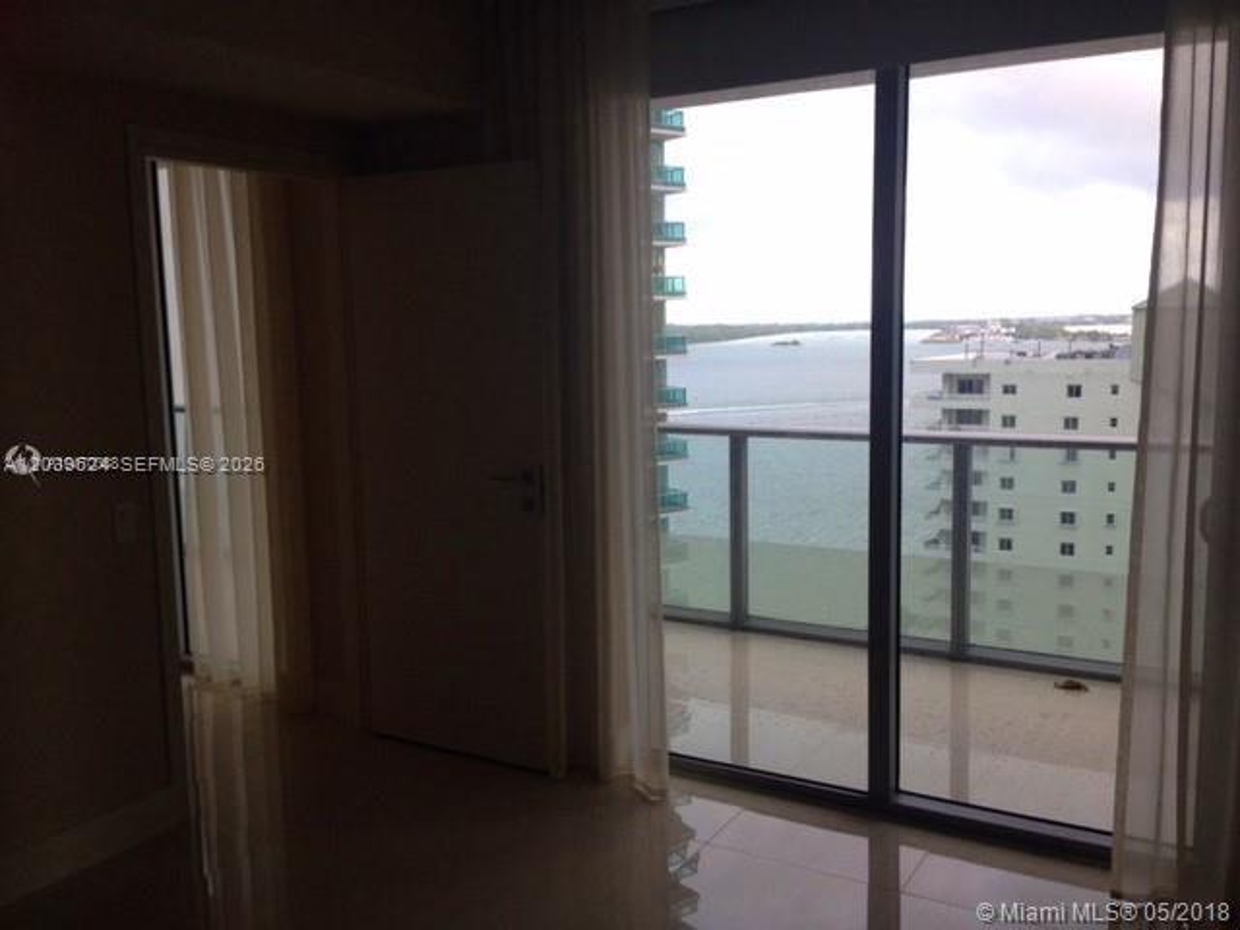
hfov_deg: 55.4
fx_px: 1182
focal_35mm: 33
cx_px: 620
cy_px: 465
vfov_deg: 42.9
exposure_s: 1/120
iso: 80
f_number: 2.4
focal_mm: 4.12
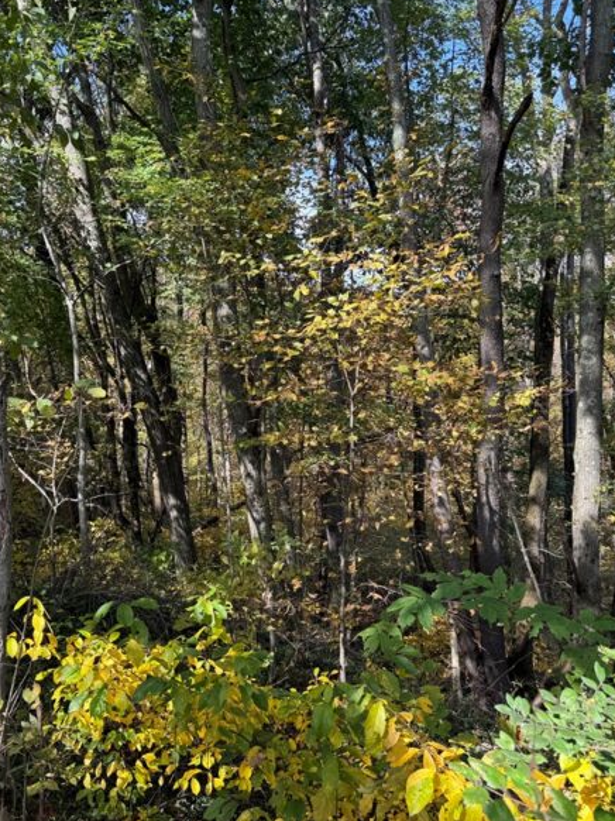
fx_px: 782
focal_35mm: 33
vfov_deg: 55.4
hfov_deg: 42.6
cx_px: 237
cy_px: 401
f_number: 1.78
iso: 80
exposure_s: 1/528
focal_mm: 6.76
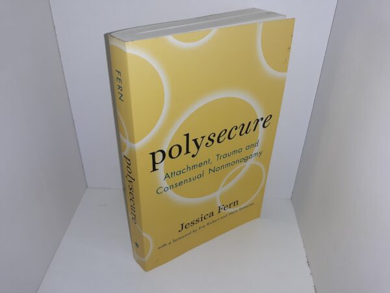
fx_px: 315
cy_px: 146
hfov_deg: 63.4
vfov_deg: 49.7
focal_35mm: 28
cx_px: 195
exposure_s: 1/254
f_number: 1.7
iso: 40
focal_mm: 3.7
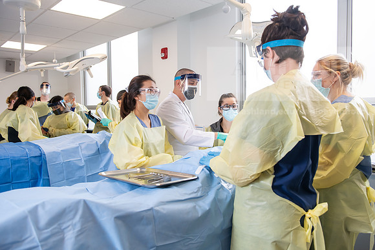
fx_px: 302
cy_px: 125
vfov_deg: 45.0
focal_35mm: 29
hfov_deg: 63.6
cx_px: 188
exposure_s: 1/200
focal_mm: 29
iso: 500
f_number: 4
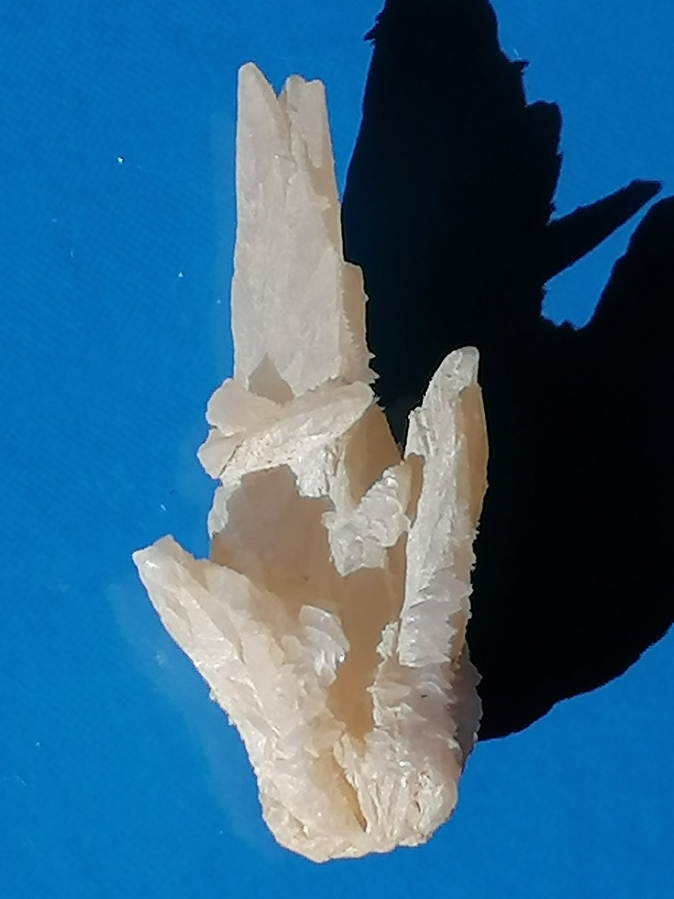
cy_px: 450
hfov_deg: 9.2
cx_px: 337
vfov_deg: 12.3
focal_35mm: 161
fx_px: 4180
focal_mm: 4.75
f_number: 1.8
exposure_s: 1/1709
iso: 50
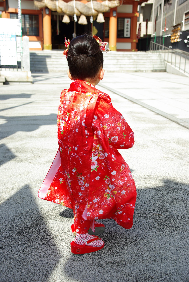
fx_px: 400
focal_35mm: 51
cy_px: 141
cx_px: 94
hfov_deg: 26.6
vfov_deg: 38.8
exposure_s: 1/350
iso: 100
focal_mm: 34
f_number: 5.6
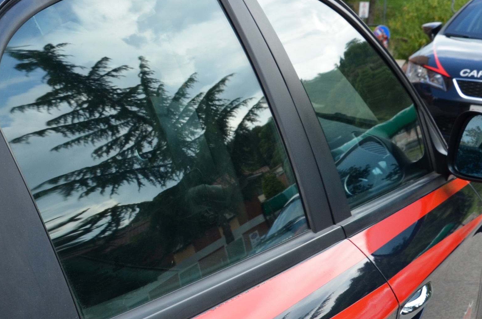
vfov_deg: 17.5
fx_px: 1029
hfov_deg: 25.2
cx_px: 11
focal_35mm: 77
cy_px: 256
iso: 200
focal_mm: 18
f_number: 7.1
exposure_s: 1/200
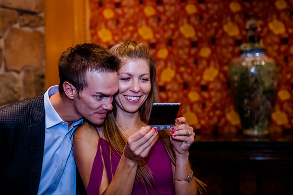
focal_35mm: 77
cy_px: 62
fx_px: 630
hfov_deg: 26.1
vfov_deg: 17.6
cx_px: 113
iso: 2500
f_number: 2.8
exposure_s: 1/250
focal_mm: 56
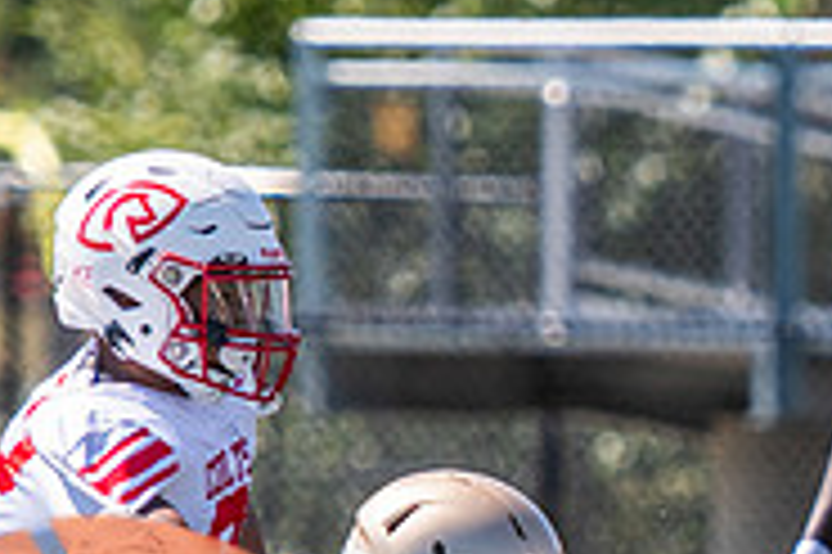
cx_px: 1304
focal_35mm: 959
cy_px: 836
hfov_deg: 2.1
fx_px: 22143
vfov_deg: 1.4
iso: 160
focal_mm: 170
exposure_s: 1/2000
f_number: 2.8
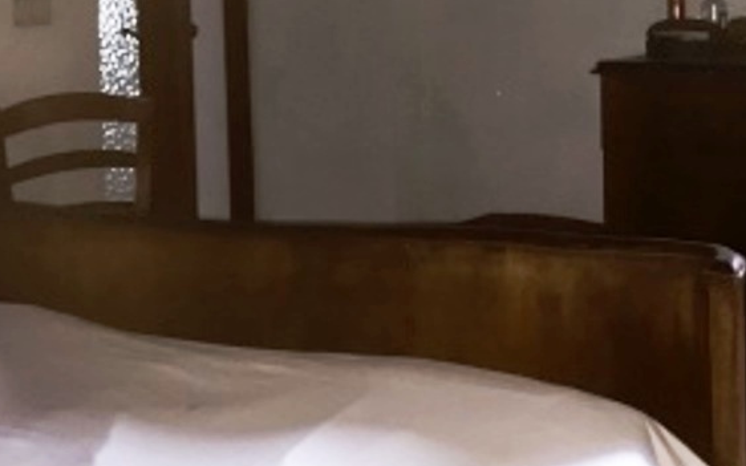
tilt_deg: -2.2
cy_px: 50
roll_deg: +1.2
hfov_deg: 34.3
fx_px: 1138
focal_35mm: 56
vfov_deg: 22.6
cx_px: 668
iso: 100
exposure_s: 1/17
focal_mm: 4.15
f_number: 2.2
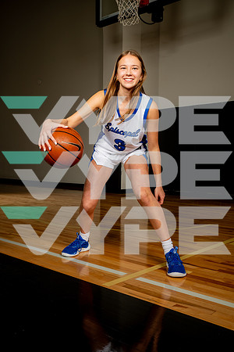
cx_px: 117
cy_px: 176
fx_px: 351
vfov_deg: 53.1
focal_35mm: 36
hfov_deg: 36.9
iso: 250
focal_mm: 36
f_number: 8
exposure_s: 1/500
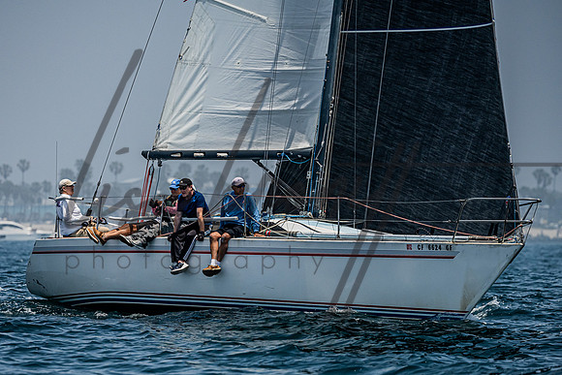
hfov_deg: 5.2
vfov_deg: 3.5
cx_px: 225
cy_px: 245
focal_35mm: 397
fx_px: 6203
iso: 400
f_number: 6.3
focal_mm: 290
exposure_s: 1/5000
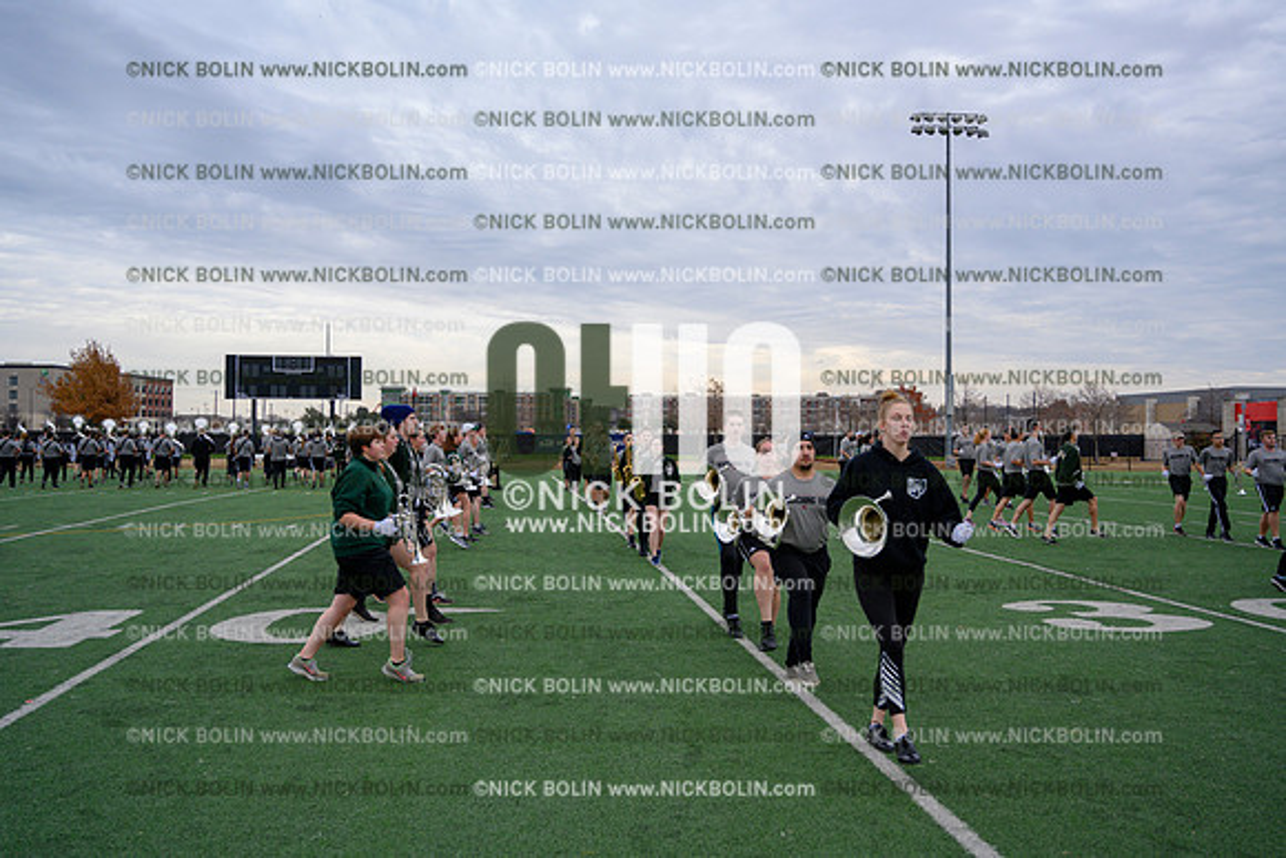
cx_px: 643
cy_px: 429
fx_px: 1179
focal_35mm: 33
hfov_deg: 57.2
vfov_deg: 40.0
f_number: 4
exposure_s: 1/2000
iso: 800
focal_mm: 33
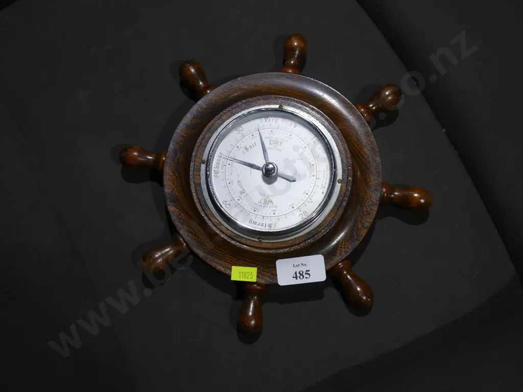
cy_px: 196
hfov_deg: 36.8
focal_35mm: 52
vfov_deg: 28.0
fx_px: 786
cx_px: 262
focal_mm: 26
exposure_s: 1/60
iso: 200
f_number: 5.3
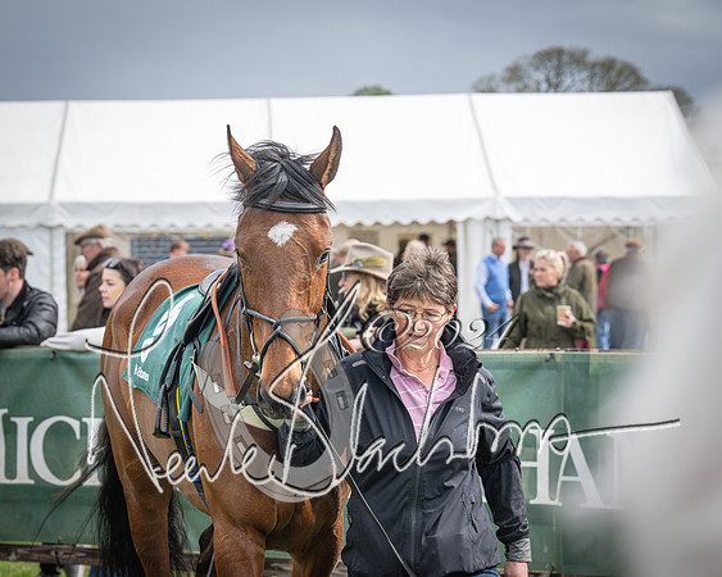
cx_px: 391
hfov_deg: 14.1
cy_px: 289
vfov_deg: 11.3
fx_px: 2912
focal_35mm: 136
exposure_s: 1/1000
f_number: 5
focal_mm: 81
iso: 400
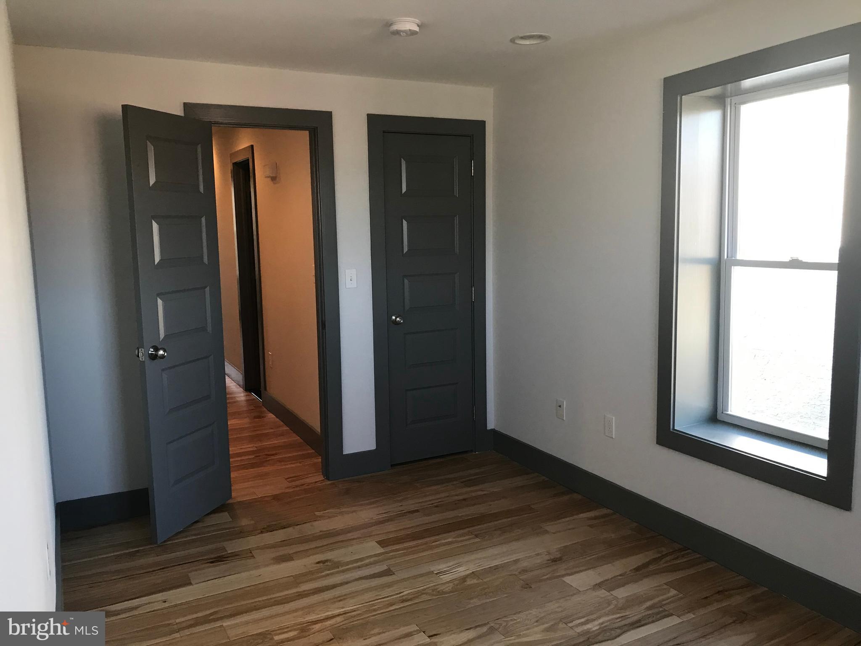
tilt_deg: -6.6
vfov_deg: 49.7
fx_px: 696
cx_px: 430
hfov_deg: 63.4
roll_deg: +1.0
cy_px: 323
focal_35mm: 28
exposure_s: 1/30
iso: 25
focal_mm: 3.99
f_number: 1.8
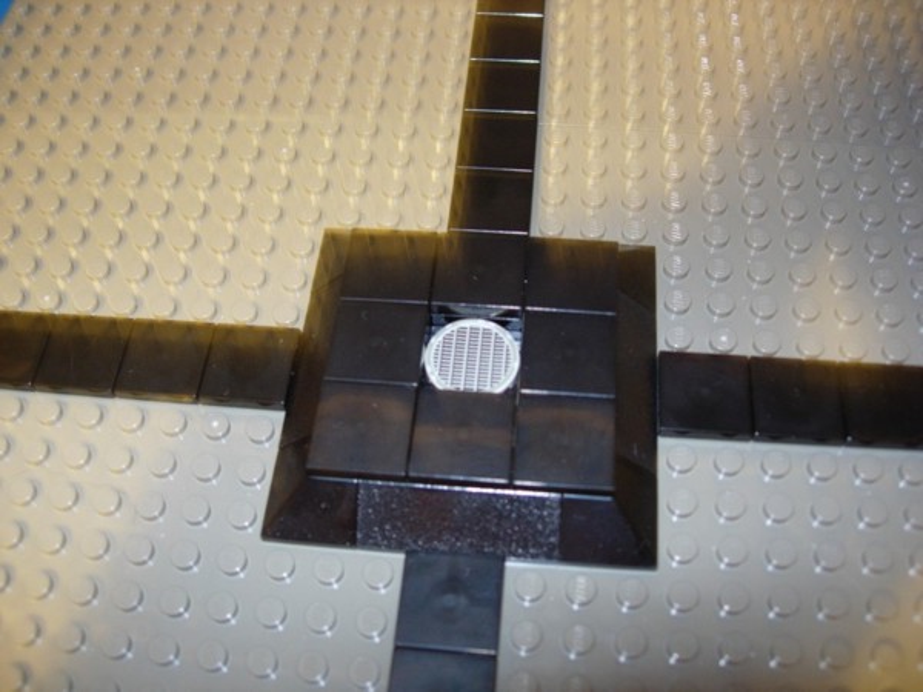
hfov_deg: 49.0
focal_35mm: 38
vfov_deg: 37.7
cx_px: 462
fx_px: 1013
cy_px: 346
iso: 79
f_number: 2.8
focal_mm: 7.8
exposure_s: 1
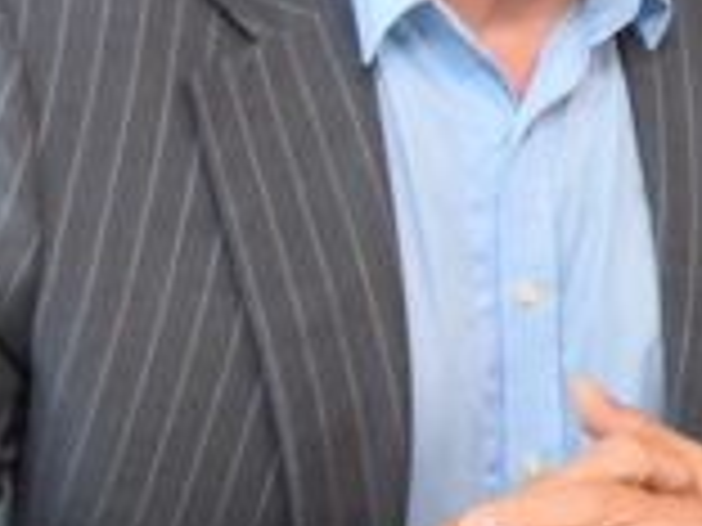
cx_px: 1791
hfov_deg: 5.3
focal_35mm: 360
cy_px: -285
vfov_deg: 4.1
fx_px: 7301
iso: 1250
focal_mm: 38
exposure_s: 1/160
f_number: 5
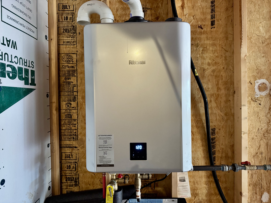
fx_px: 188
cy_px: 102
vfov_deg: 56.8
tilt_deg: -1.4
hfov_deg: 71.6
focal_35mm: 24
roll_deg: +1.0
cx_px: 136
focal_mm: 6.76
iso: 800
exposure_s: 1/40
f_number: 1.78
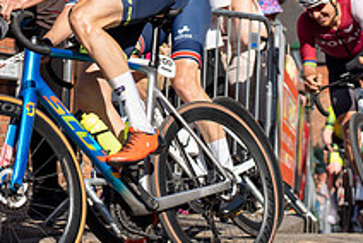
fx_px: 1545
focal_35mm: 153
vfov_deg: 8.9
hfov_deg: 13.4
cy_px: -21
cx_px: 98
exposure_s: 1/1000
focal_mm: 56
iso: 100
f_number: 3.5
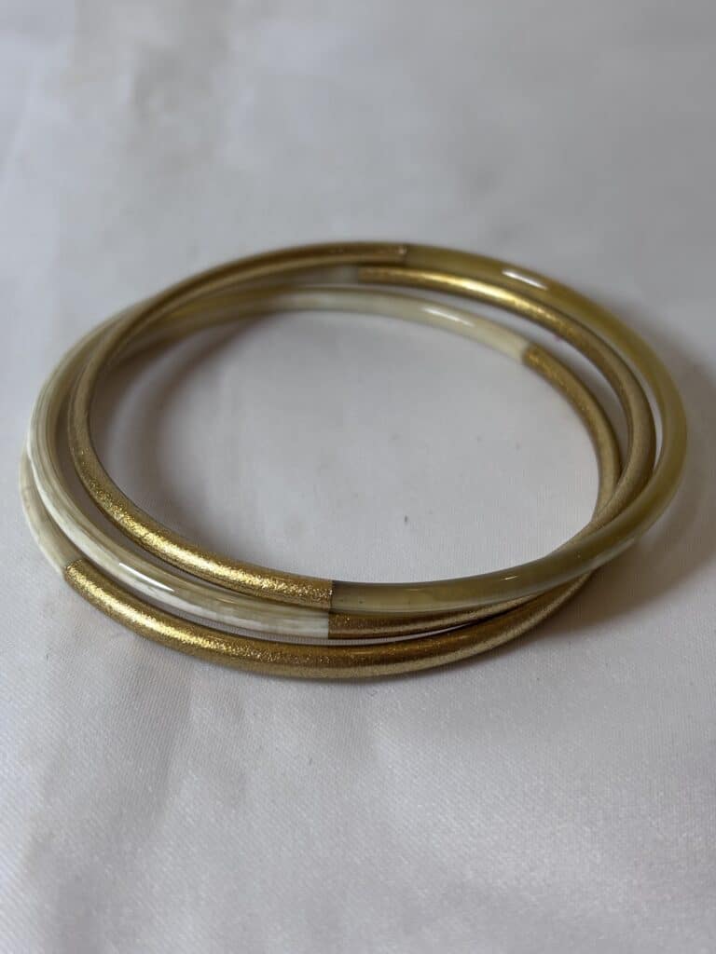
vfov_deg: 36.8
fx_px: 1434
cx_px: 358
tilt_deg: -38.6
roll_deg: -0.6
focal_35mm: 52
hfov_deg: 28.0
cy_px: 477
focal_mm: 5.96
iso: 25
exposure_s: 1/135
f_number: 1.6
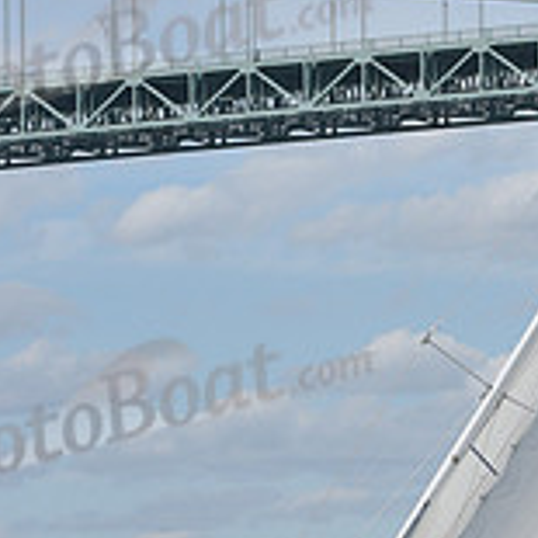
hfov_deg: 5.6
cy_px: 184
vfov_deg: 5.6
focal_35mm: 311
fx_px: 5469
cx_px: 554
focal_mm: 98
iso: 320
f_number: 9
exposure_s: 1/800
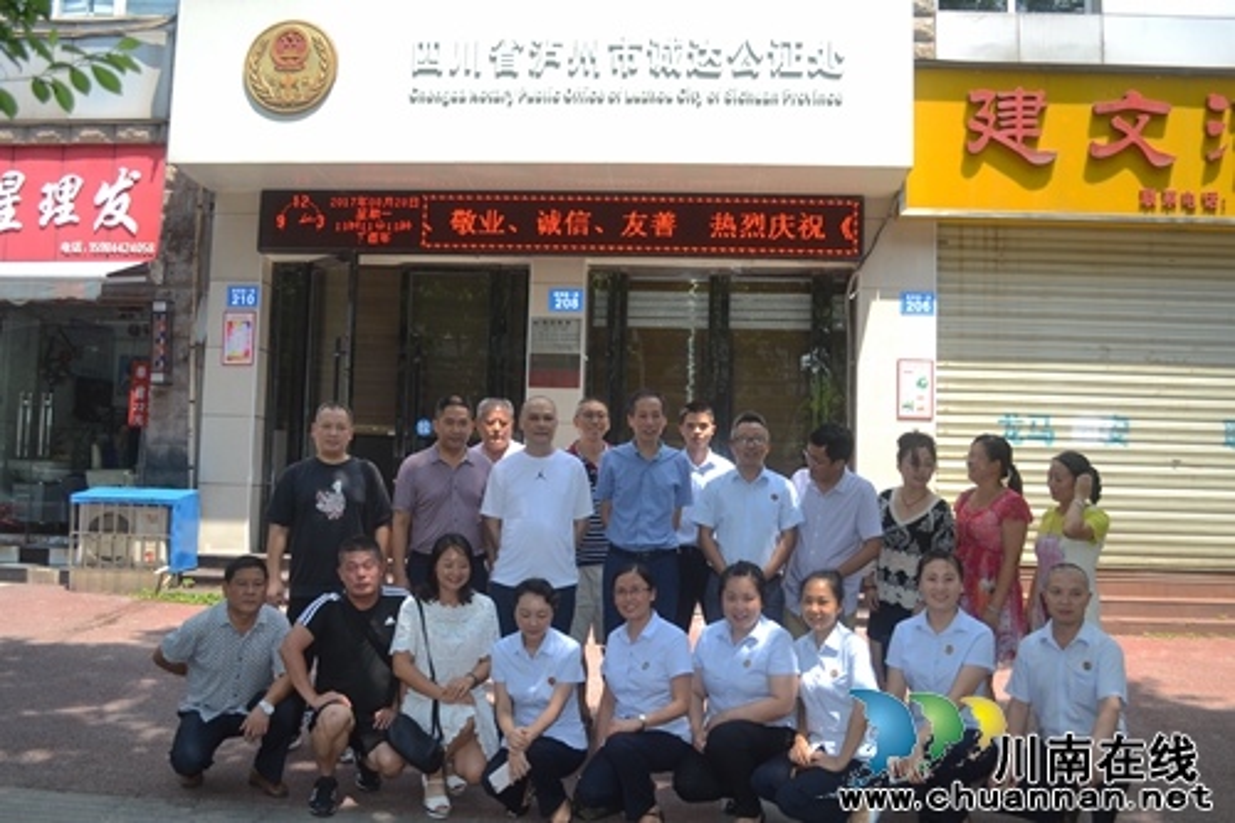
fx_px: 1029
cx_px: 618
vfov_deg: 43.6
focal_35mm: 30
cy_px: 412
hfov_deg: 61.9
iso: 100
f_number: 5
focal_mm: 20
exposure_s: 1/200
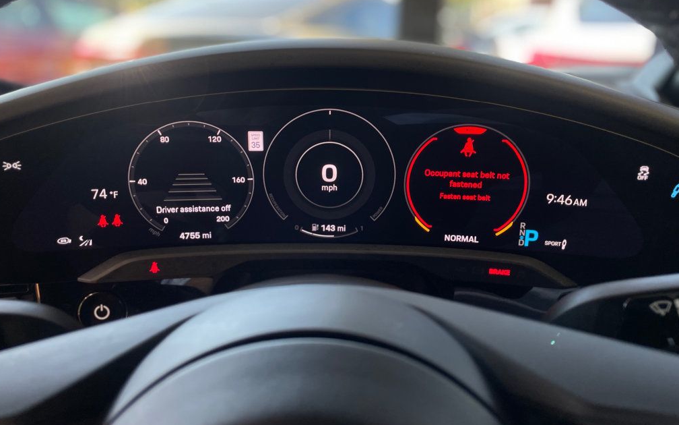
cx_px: 335
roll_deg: -0.8
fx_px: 518
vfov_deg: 44.4
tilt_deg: -16.3
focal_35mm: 28
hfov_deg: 66.5
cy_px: 186
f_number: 1.6
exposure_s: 1/157
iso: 32
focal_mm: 4.2
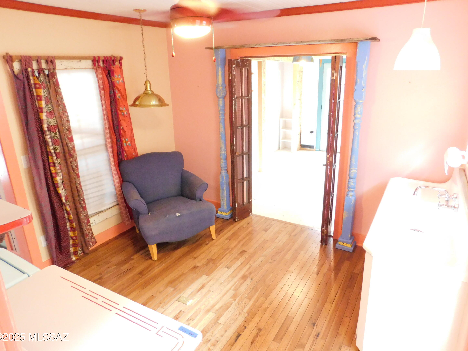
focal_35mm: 24
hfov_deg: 71.6
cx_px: 238
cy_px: 171
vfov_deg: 56.8
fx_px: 324
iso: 800
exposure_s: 1/15
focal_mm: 4
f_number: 3
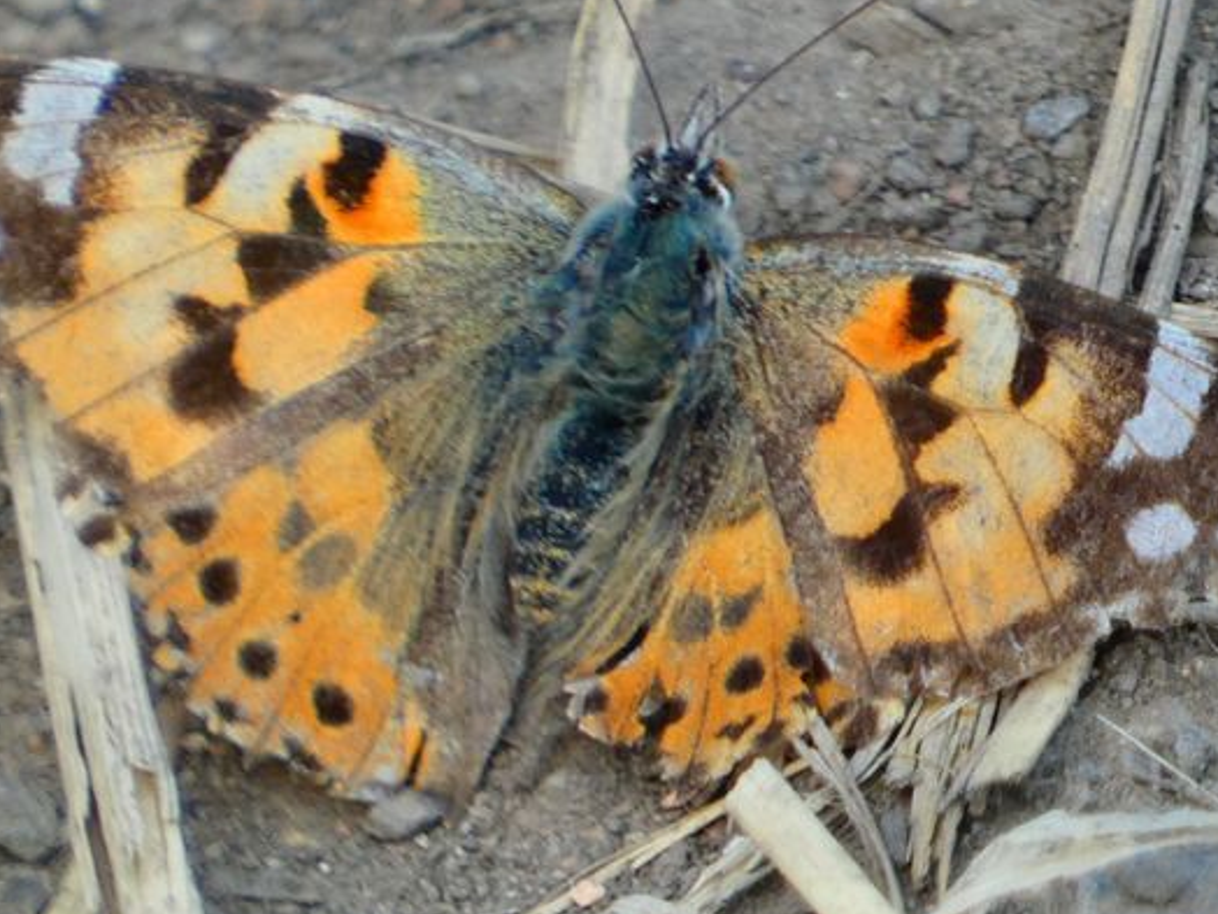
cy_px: 344
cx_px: 601
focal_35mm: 1876
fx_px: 66009
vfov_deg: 0.8
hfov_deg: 1.1
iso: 125
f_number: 5.8
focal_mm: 206.4
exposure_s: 1/125
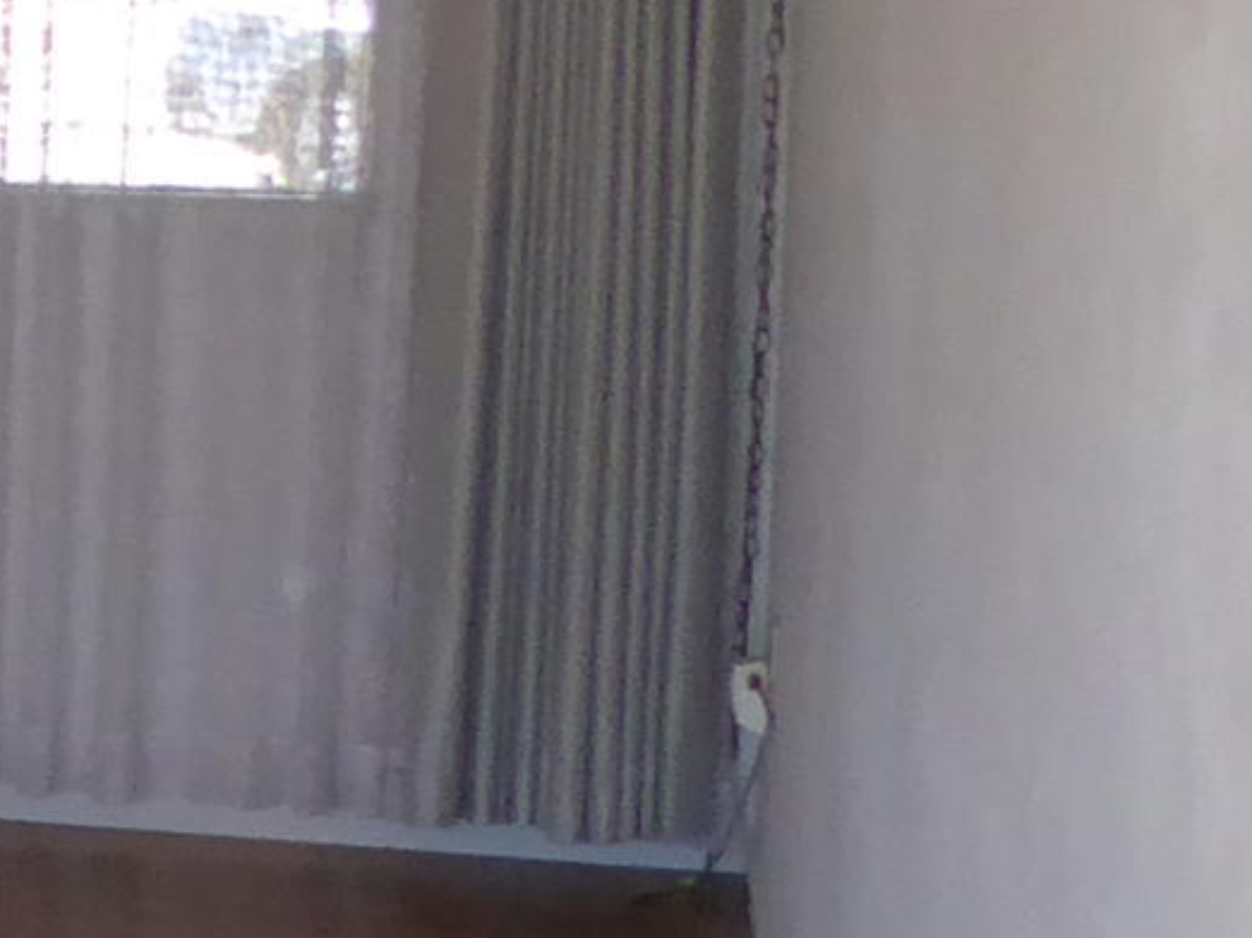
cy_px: 379
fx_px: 4989
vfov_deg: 10.7
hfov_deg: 12.0
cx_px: -1561
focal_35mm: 138
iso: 400
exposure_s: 1/60
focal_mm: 4.3
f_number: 3.3
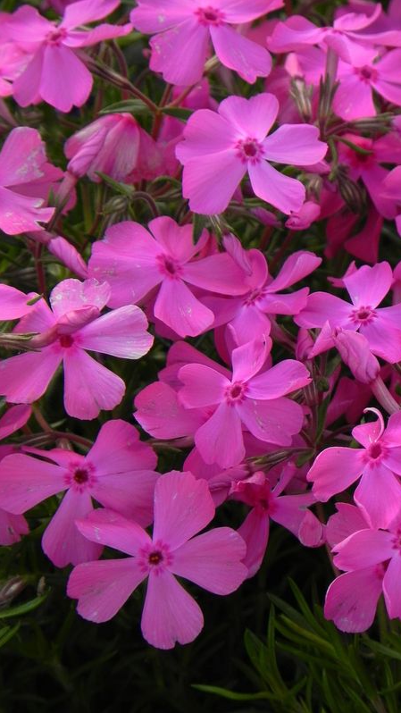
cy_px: 356
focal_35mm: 412
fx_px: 7786
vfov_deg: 5.2
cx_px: 209
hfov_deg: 3.0
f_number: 5
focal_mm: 67.2
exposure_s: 1/200
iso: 160
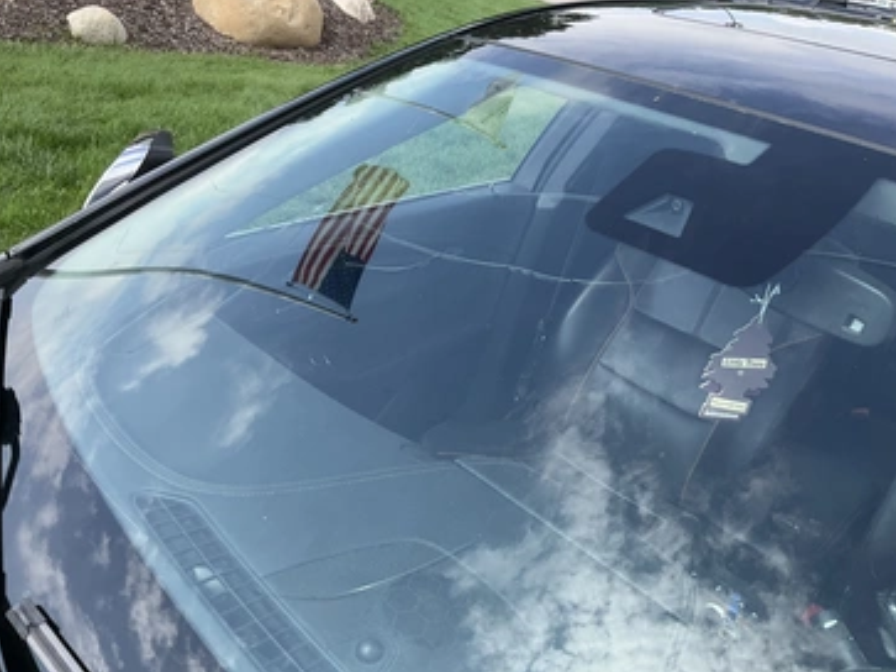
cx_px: 437
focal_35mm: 32
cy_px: 338
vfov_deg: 44.1
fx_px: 828
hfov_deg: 56.8
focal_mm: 3
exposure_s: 1/562
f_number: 1.8
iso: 25
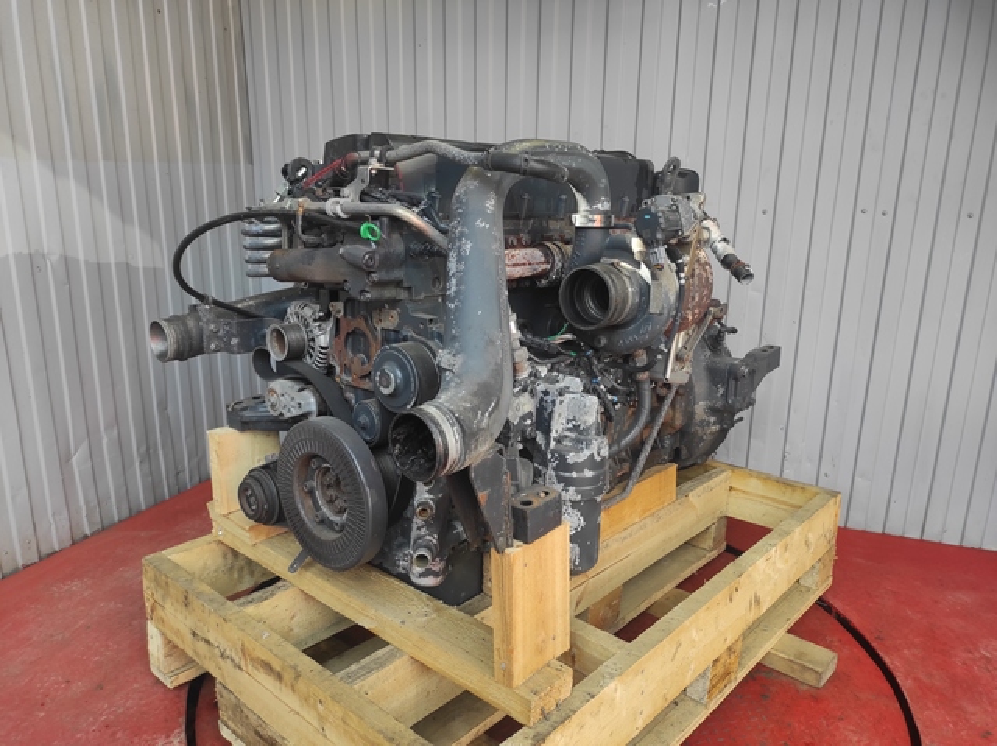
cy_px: 373
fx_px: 720
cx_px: 498
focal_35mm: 25
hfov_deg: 69.4
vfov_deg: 54.8
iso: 102
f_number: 1.89
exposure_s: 1/100
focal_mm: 5.43
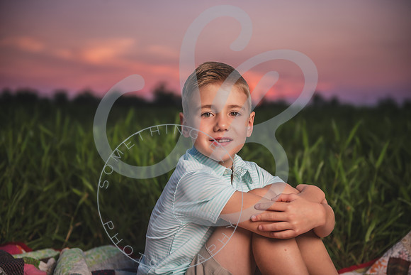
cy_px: 138
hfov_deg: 34.5
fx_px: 662
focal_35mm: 58
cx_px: 206
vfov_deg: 23.4
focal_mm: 58
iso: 200
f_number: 2.8
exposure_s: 1/1000
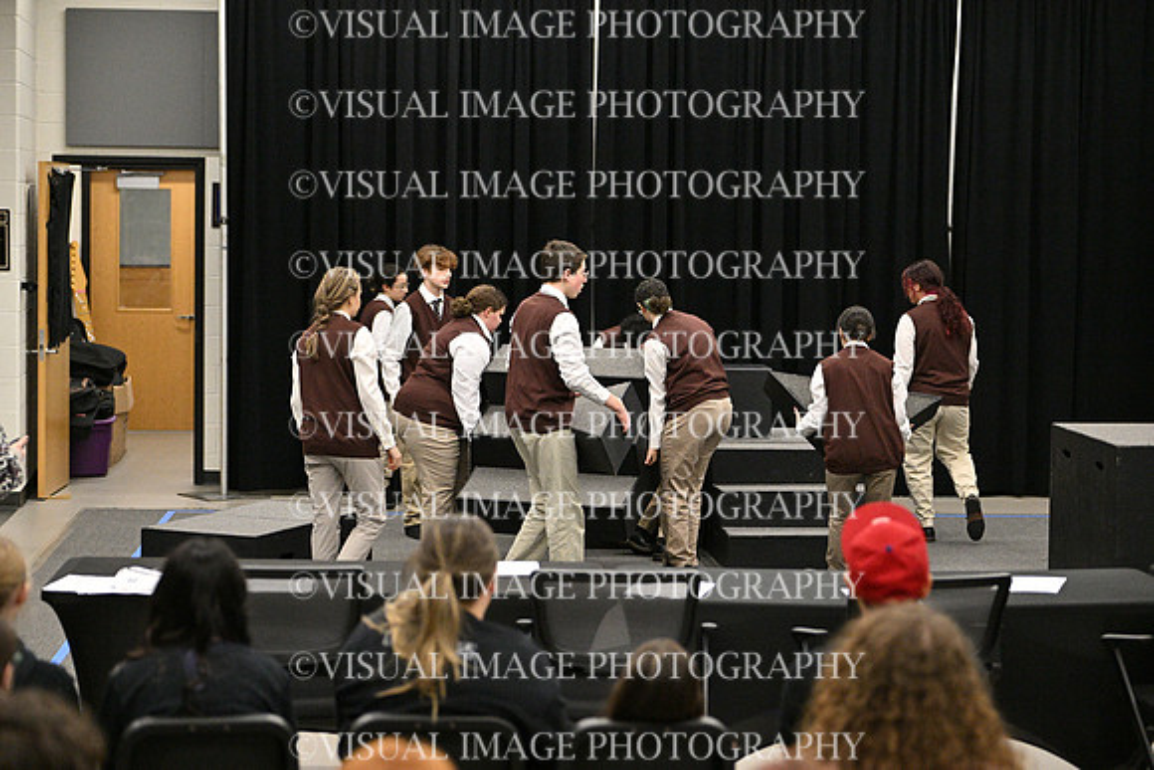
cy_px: 385
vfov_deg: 17.7
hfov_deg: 26.3
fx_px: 2469
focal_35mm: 77
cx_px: 577
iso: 6400
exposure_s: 1/1000
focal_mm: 77
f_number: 2.5
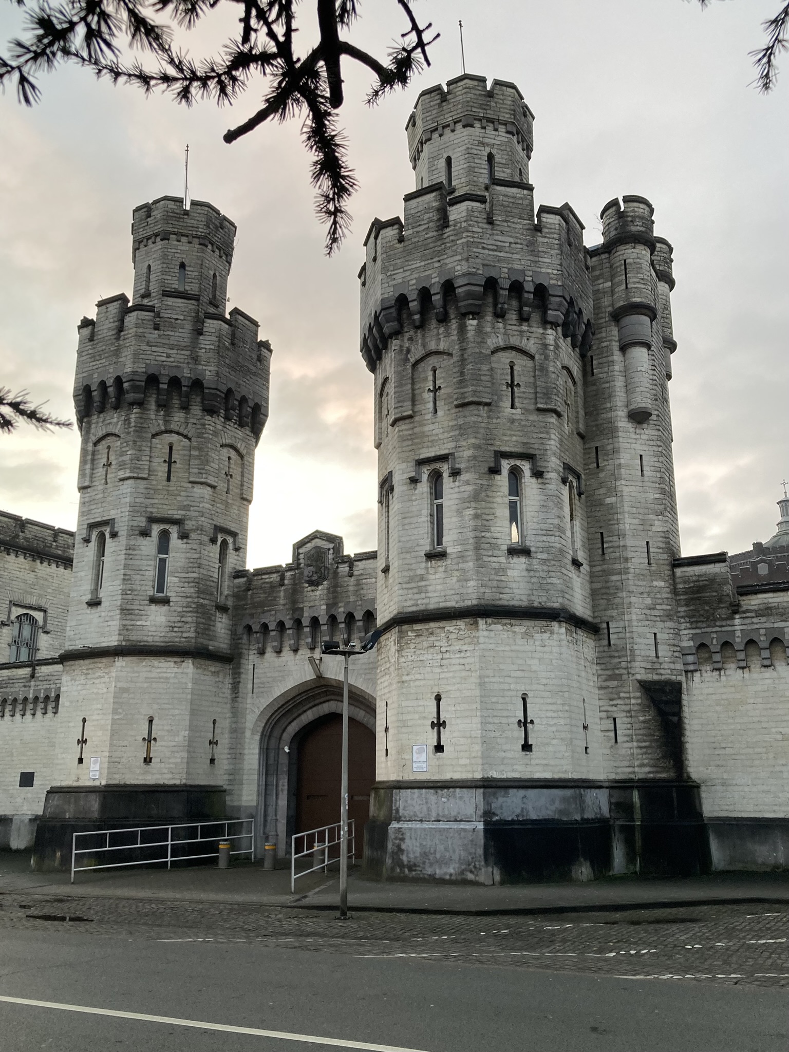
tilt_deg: +16.8
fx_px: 851
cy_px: 526
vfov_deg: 63.4
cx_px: 394
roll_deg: -2.2
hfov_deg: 49.7
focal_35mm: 28
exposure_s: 1/100
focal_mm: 3.99
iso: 40
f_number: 1.8
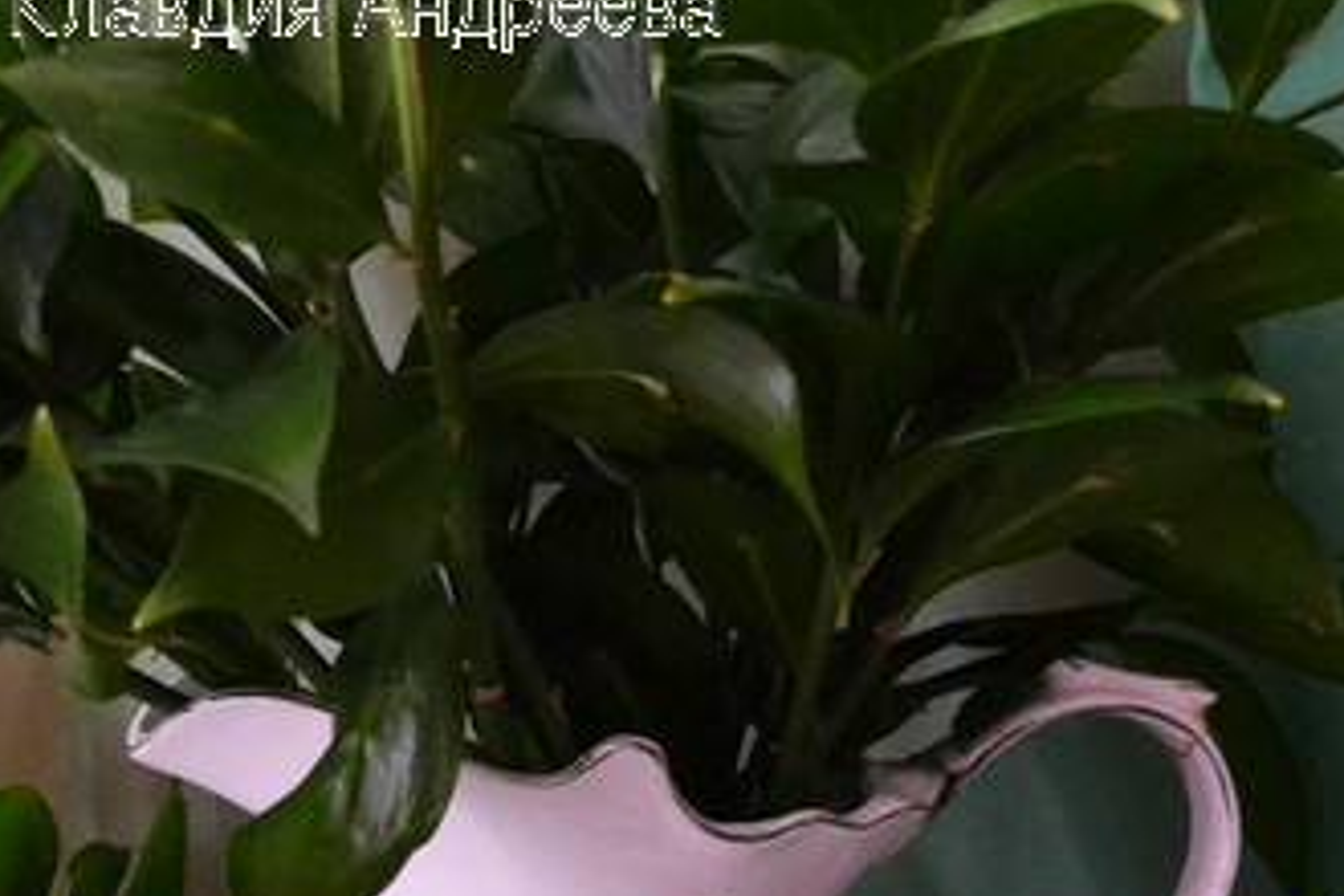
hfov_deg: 22.6
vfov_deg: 14.6
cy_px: 1132
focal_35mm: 90
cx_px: 778
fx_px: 3360
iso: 3200
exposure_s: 1/40
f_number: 3.8
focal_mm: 22
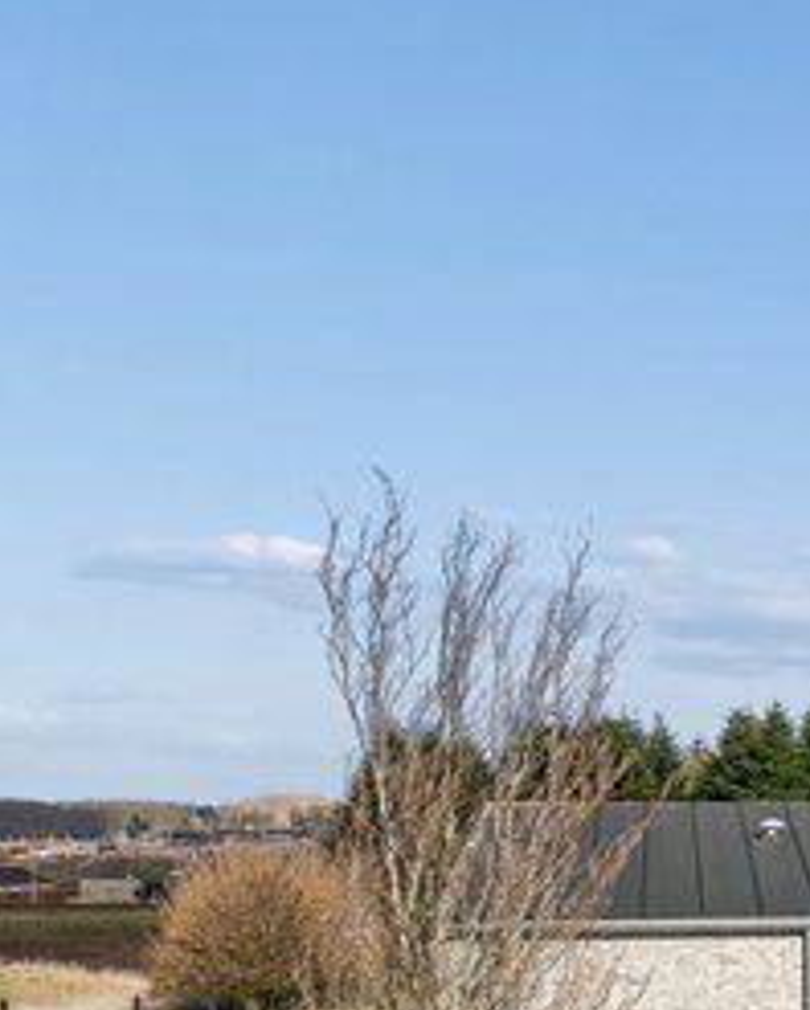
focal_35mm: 81
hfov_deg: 16.6
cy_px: 1069
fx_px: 2410
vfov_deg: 22.5
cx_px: 1366
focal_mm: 26.5
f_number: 8
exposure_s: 1/800
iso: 200
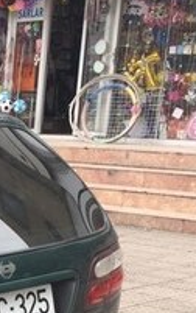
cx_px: -174
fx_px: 861
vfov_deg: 19.5
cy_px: 367
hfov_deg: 11.8
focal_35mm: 101
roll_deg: -0.8
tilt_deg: -16.1
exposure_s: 1/101
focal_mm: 4.15
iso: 32
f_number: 2.2
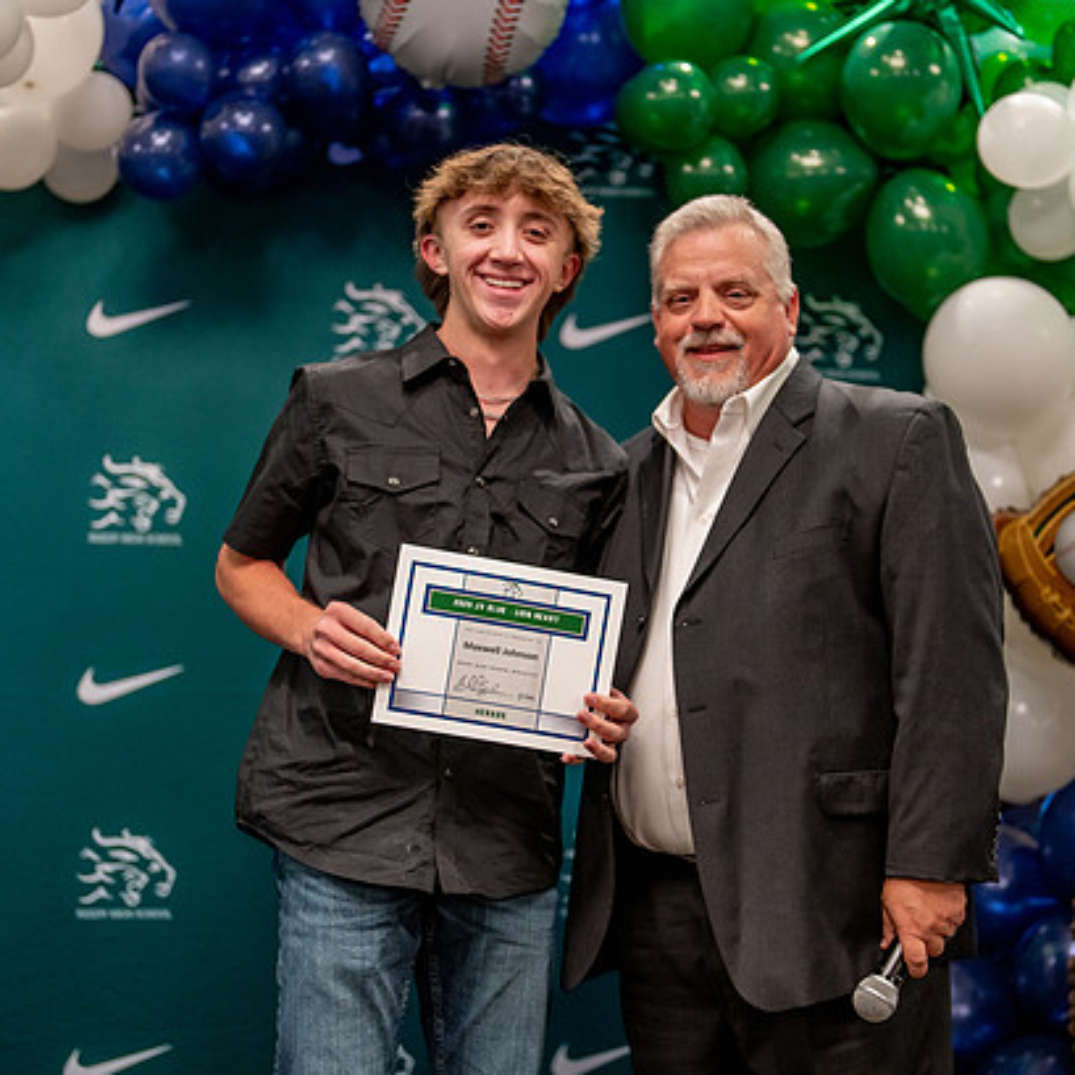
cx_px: 631
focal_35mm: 65
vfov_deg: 26.5
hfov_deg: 26.4
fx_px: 2284
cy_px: 539
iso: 800
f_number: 1.2
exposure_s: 1/320
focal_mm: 50
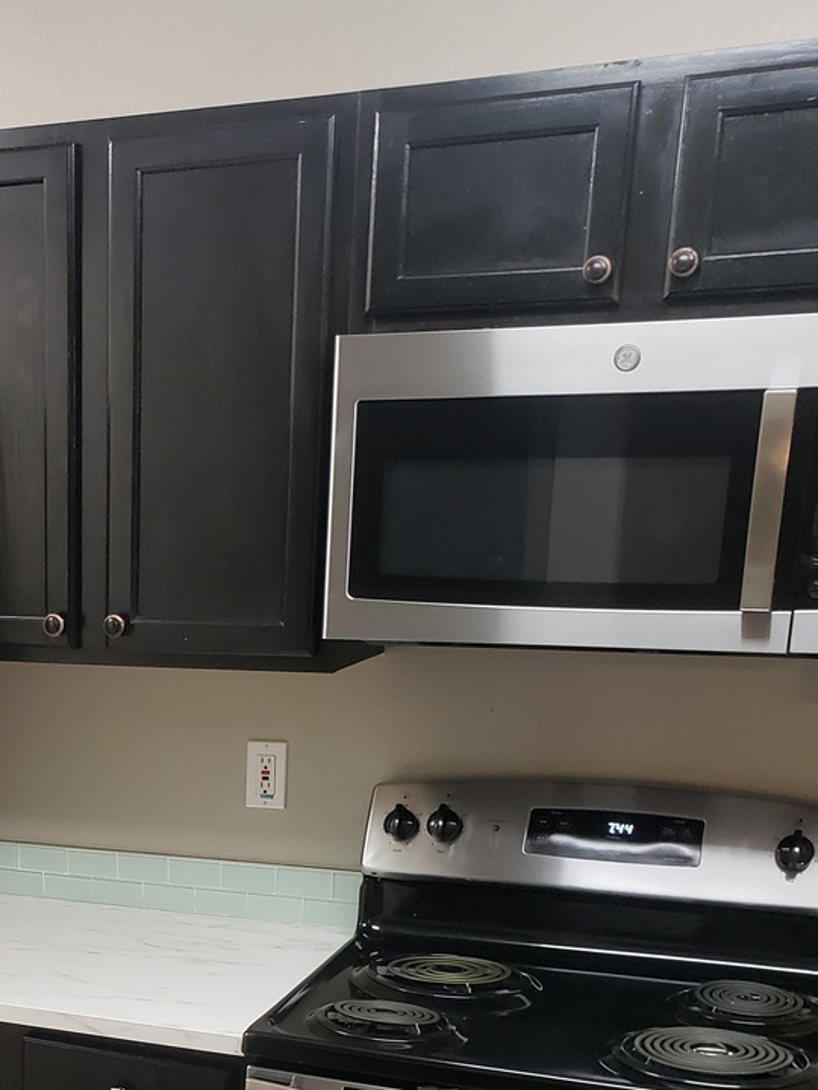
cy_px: 979
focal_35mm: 52
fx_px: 1638
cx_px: 58
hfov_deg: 26.9
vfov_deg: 34.7
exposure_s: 1/60
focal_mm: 4.3
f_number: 2.4
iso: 320
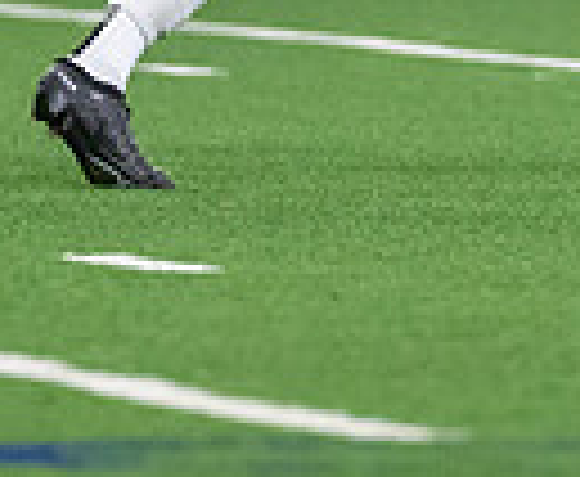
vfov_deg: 1.2
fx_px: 22849
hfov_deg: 1.5
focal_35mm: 1317
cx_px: 314
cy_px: -471
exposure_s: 1/1250
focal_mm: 200
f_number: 2.8
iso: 5000
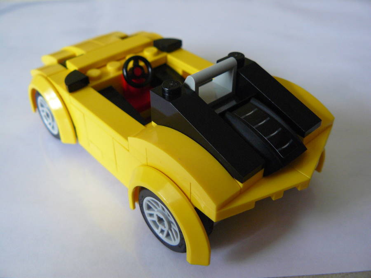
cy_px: 139
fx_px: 386
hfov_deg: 51.4
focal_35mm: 36
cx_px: 186
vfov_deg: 39.7
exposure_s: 1/8
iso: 200
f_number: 2.8
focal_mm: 6
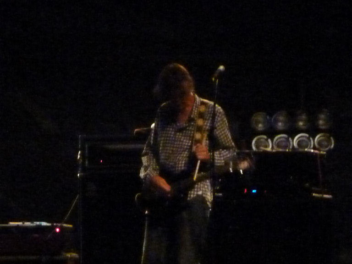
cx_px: 176
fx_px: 8237
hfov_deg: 2.4
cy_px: 132
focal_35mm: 810
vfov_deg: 1.8
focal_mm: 68.8
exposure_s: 1/30
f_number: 5.9
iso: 1600
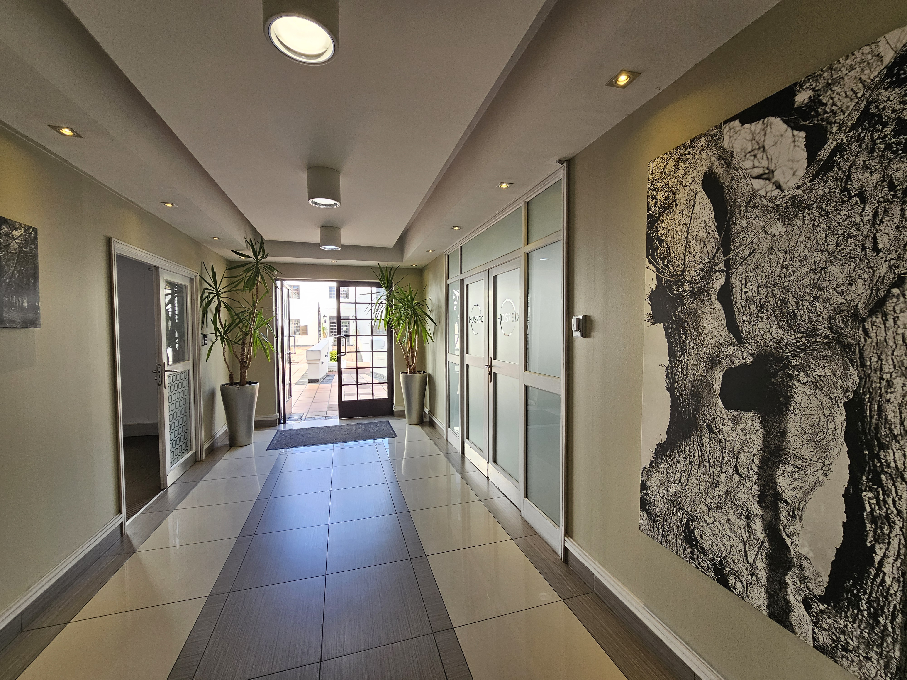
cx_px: 454
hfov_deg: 106.2
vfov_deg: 89.9
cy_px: 340
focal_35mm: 13
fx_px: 341
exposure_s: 1/120
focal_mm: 2.2
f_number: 2.2
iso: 80
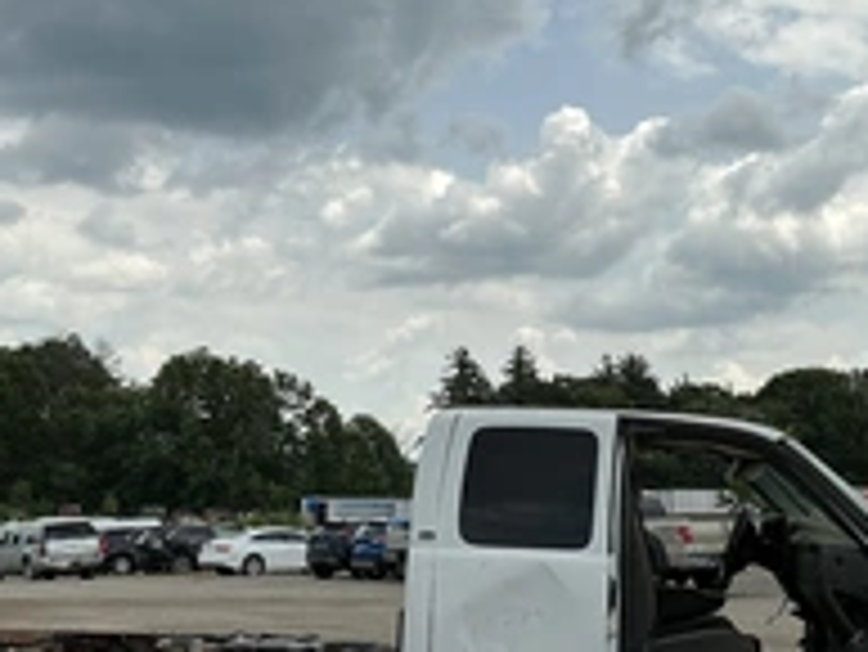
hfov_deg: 33.0
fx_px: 1455
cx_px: 558
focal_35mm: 58
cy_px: 409
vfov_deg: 25.2
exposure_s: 1/2538
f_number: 1.8
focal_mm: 3
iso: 25
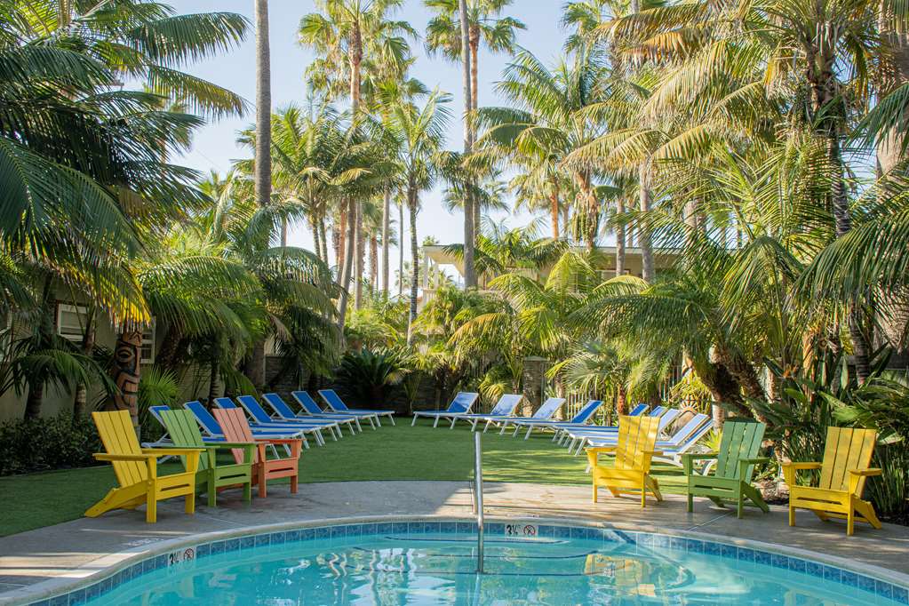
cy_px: 303
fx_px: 909
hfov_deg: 53.1
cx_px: 454
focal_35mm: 36
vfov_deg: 36.9
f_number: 10
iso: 200
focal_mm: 24
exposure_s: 1/100
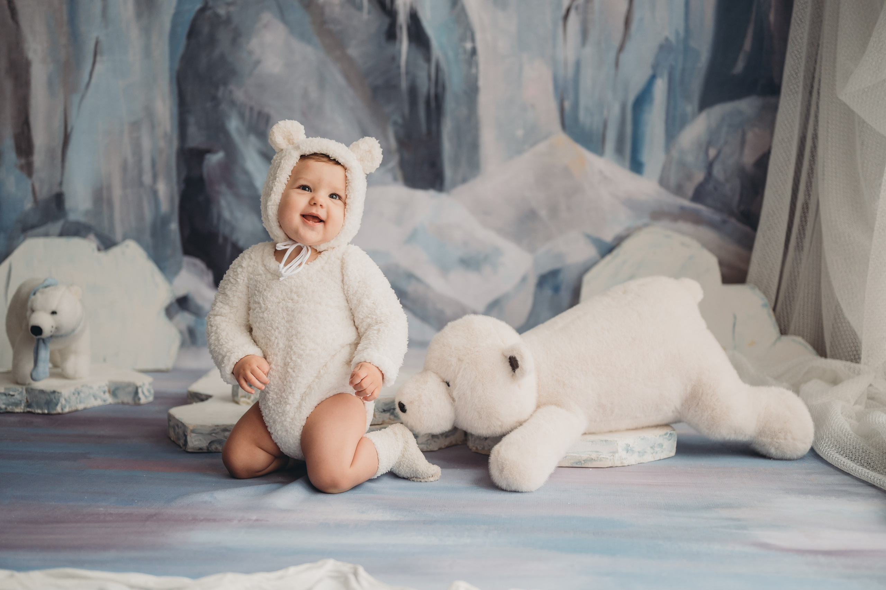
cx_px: 443
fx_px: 1230
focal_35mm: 50
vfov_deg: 27.0
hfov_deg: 39.6
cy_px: 295
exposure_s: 1/400
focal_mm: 50
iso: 400
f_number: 2
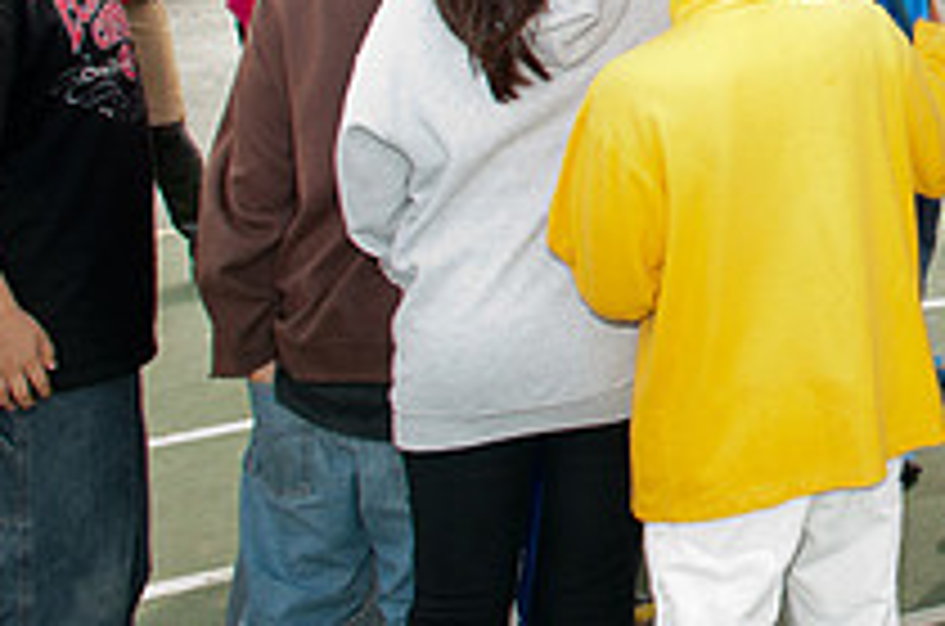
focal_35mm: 70
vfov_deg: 18.5
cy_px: -56
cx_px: 1220
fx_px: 1843
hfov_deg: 25.0
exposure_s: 1/160
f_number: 6.3
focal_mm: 17
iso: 320
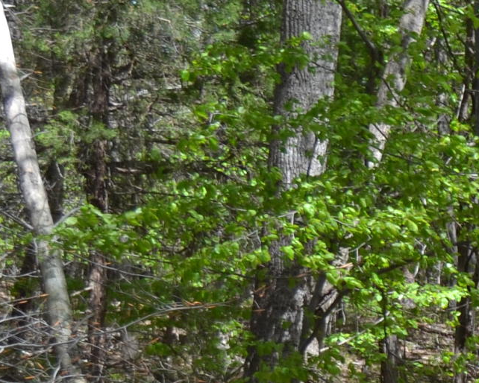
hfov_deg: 10.9
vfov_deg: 8.9
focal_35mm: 171
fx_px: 2425
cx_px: 721
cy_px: 542
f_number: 4.5
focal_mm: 26
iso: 100
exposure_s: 1/250
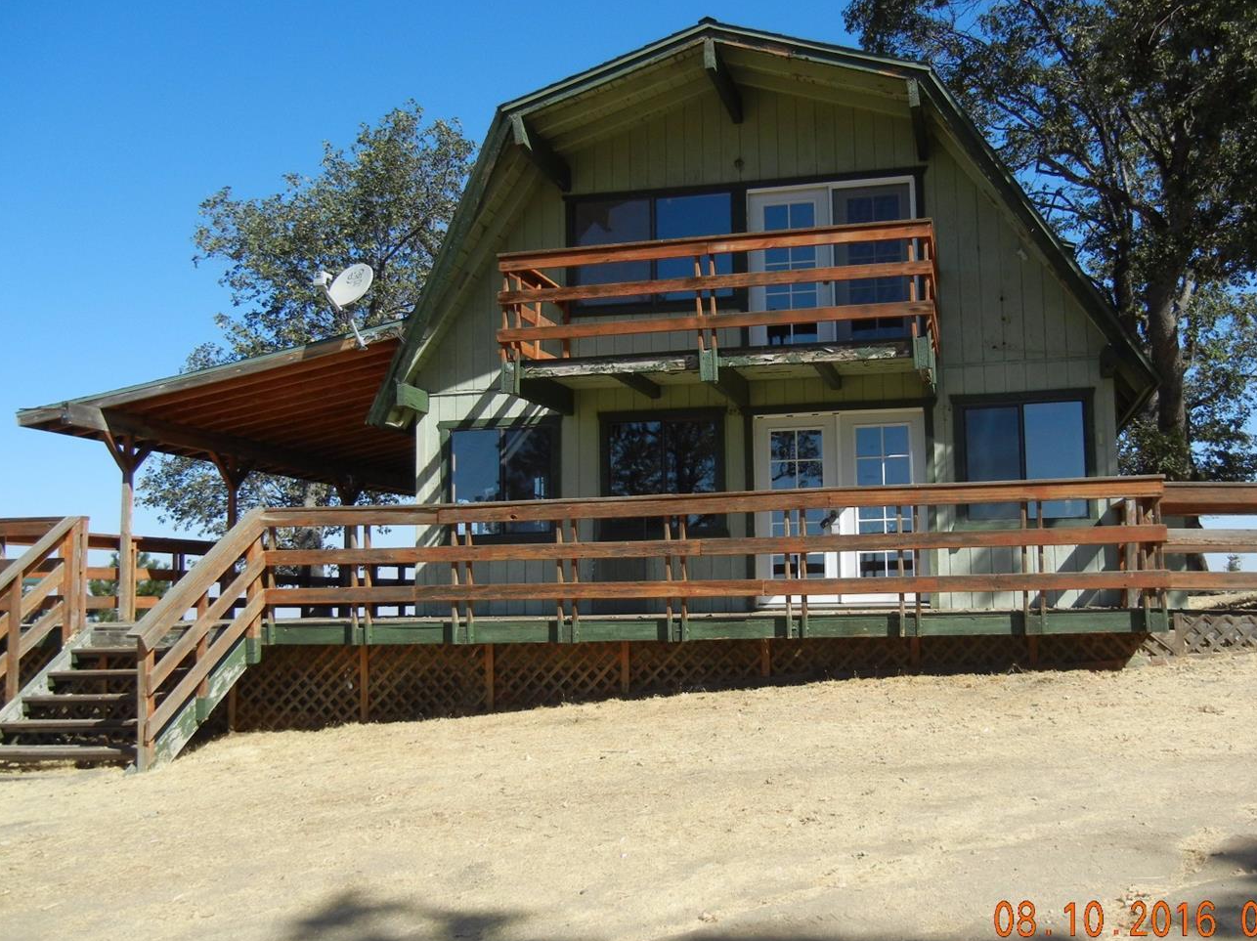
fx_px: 1270
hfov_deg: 52.5
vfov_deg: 40.7
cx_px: 712
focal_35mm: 35
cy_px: 485
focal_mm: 5.4
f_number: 7
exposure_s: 1/345
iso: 160
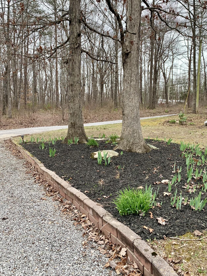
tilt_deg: -1.6
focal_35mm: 31
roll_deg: -1.3
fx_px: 247
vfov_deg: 58.2
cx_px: 121
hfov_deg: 45.3
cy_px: 123
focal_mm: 4.25
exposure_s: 1/502
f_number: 1.8
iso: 25
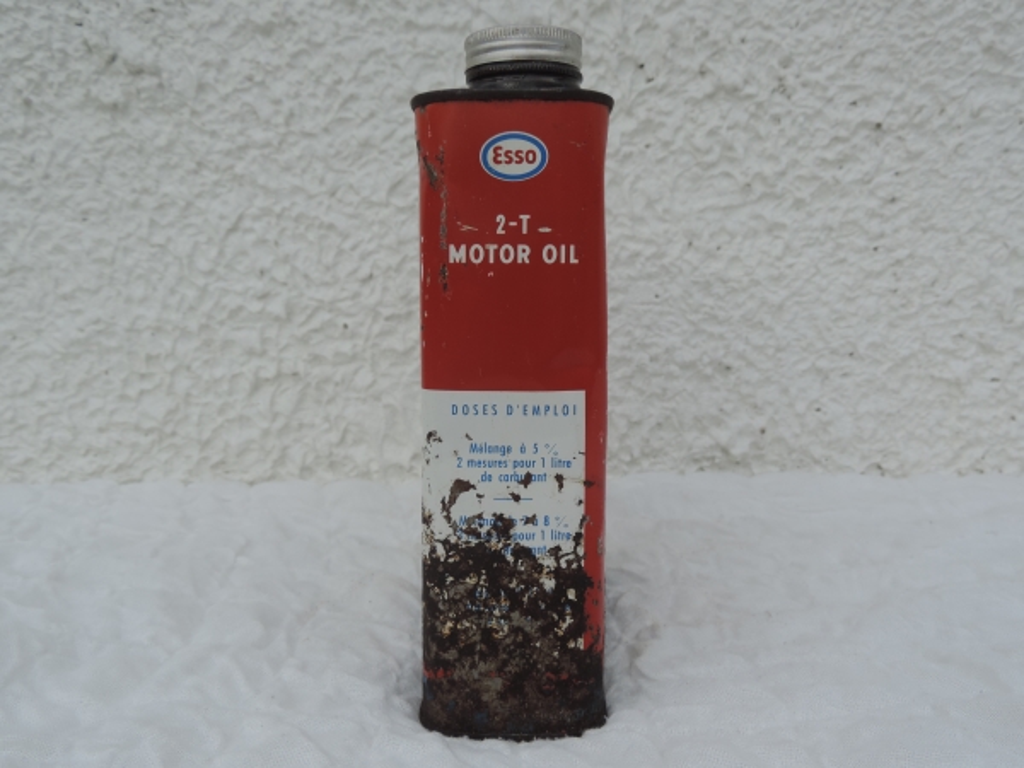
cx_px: 512
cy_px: 384
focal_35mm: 30
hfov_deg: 60.0
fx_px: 887
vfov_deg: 46.8
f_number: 3.1
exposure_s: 1/400
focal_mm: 5.3
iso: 80
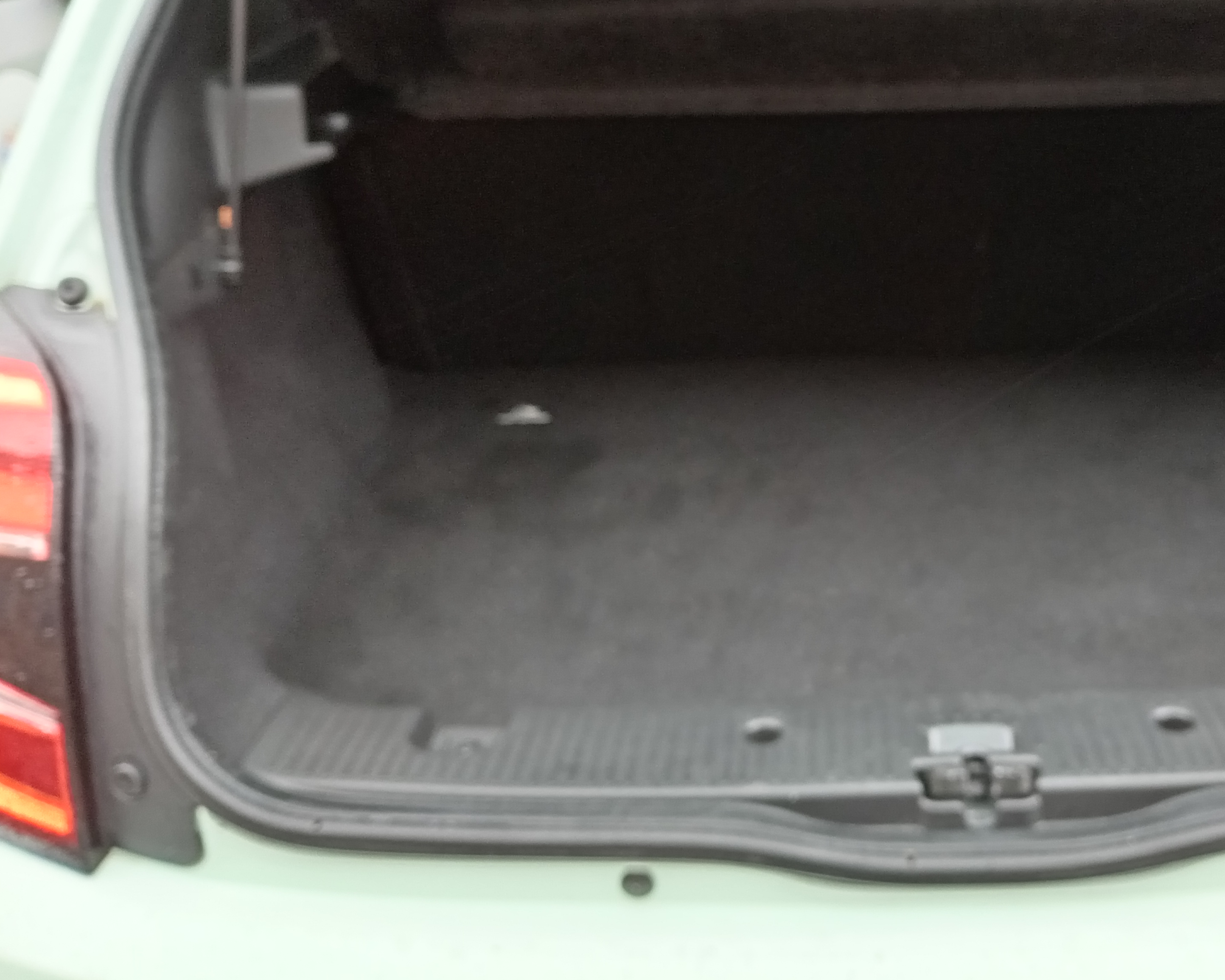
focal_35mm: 36
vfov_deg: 40.7
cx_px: 849
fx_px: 1305
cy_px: 336
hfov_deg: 49.1
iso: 566
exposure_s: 1/25
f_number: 1.8
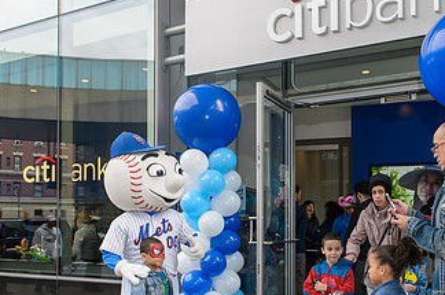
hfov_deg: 45.1
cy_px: 215
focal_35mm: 43
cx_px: 276
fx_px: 531
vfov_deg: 30.6
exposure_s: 1/250
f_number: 4.5
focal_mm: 24
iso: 400
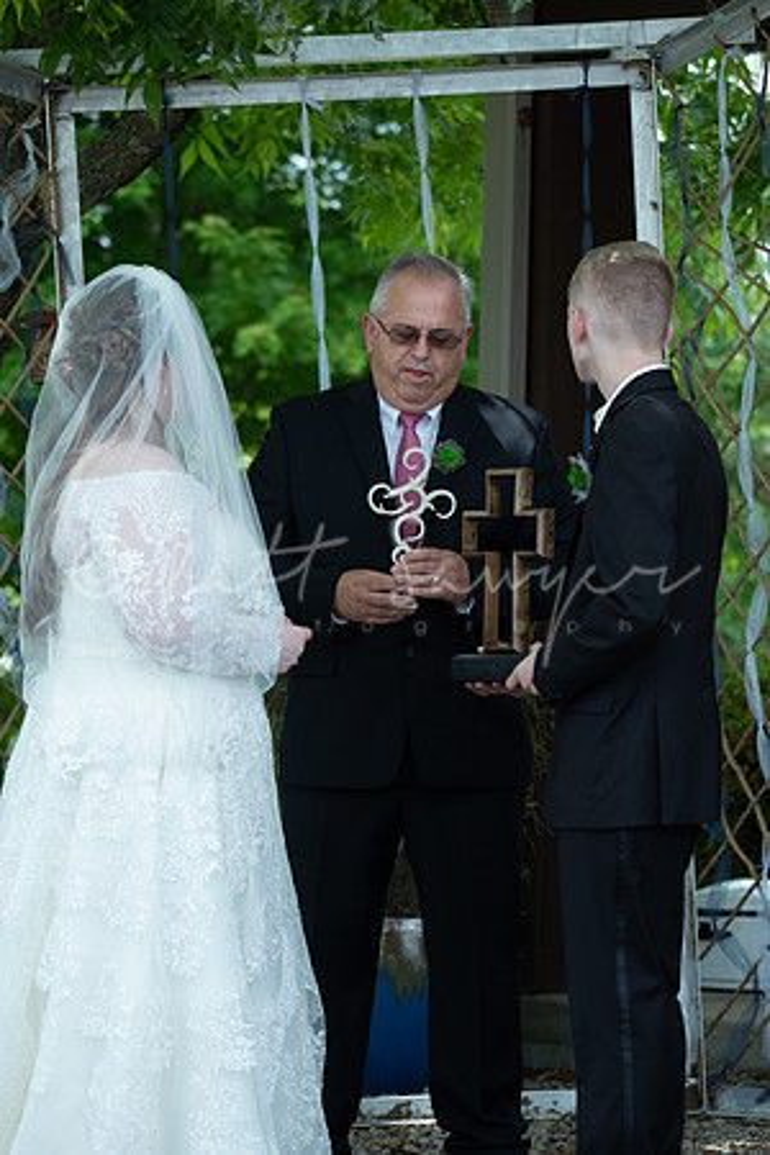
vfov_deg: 11.9
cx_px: 385
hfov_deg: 7.9
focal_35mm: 173
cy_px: 578
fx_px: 5550
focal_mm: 115.3
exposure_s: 1/1100
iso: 800
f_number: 4.6
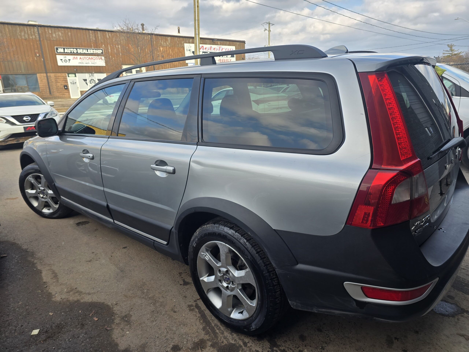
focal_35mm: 23
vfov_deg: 58.9
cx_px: 234
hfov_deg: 73.9
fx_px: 312
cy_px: 176
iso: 12
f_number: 1.7
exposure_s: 1/194
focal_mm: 6.3
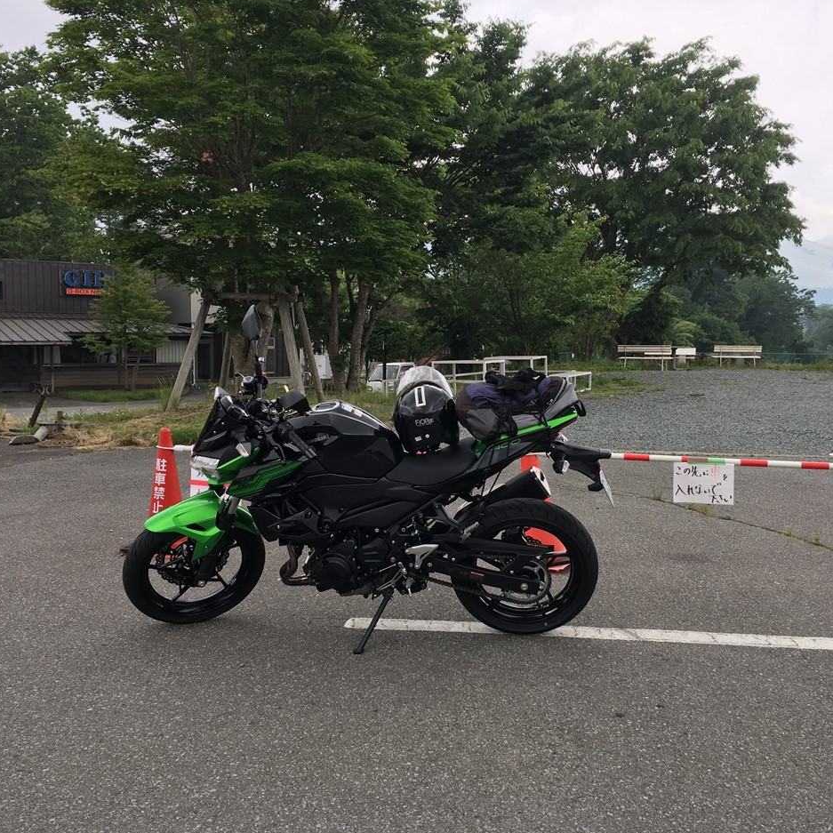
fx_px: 953
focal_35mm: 35
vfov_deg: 47.2
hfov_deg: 47.2
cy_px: 412
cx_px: 436
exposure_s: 1/361
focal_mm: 4.15
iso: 25
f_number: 2.2
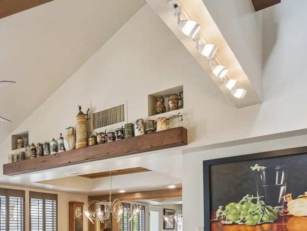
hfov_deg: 44.6
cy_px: 221
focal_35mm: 36
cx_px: 8
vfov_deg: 36.4
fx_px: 319
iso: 2500
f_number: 10
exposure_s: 1/40
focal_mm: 16
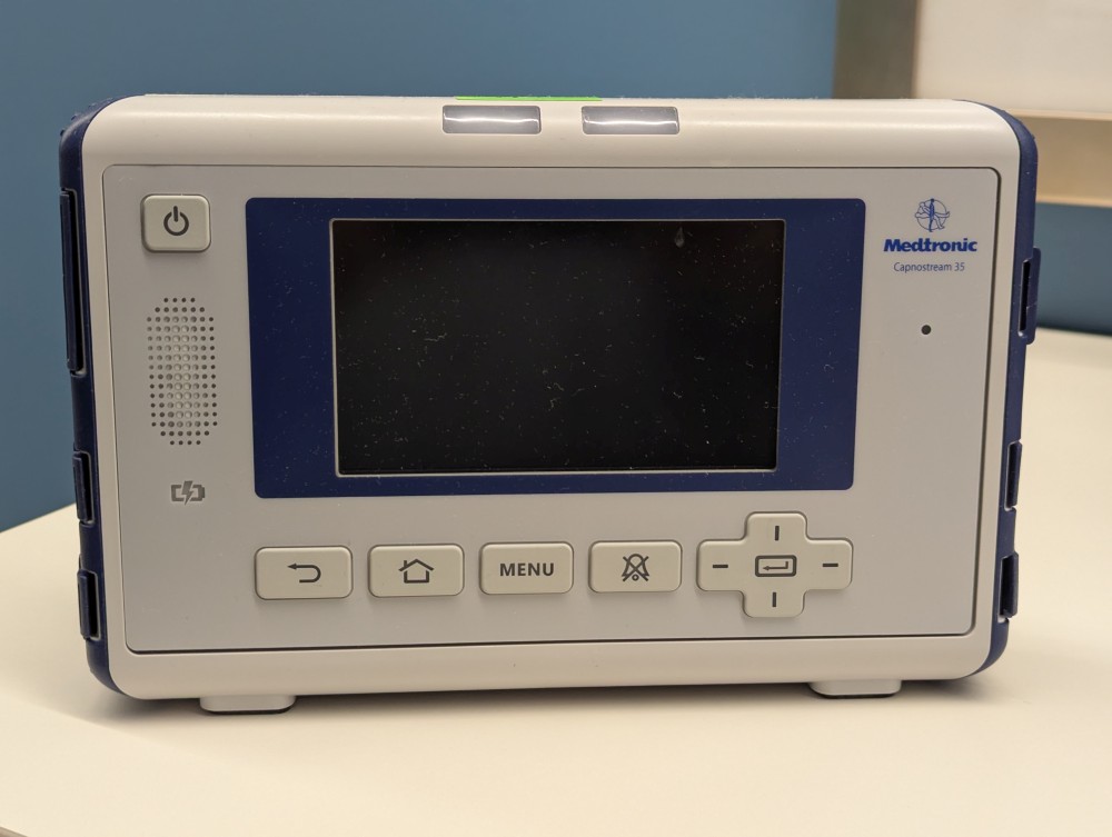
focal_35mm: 48
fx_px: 1544
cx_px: 556
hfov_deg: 39.6
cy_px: 418
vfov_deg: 30.3
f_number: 1.85
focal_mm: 6.81
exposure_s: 1/54.3
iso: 176
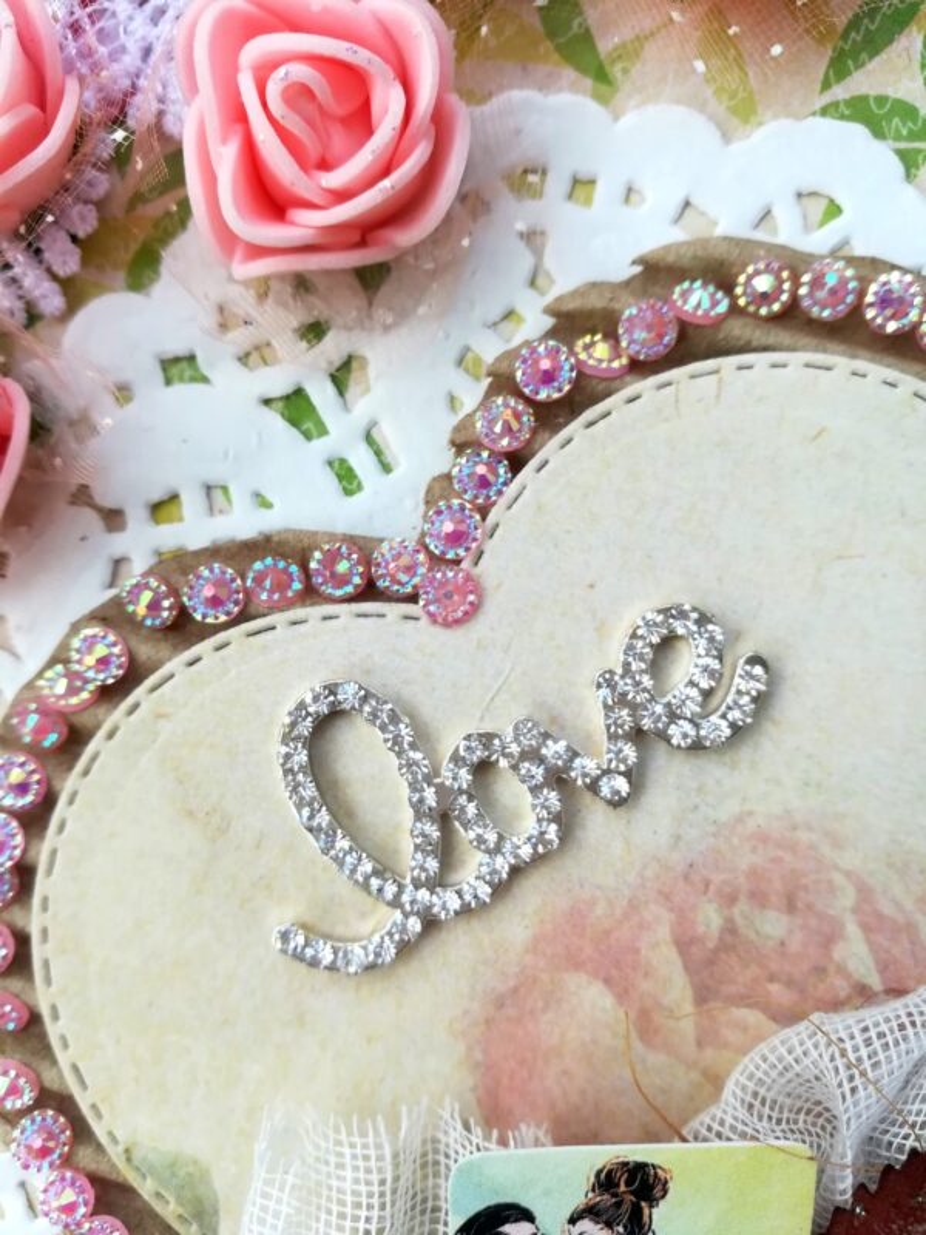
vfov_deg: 67.3
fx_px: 927
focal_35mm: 26
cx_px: 463
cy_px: 618
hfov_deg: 53.1
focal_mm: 3.83
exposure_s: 1/114
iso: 50
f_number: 2.2
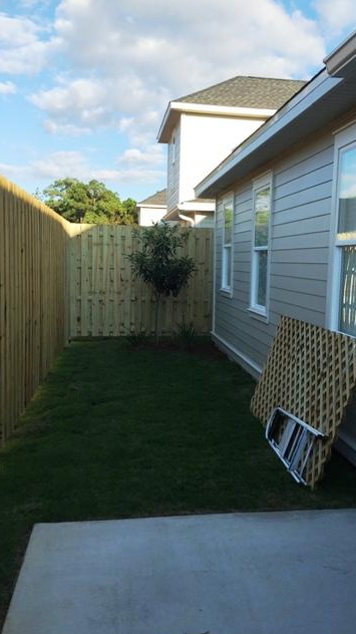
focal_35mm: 32
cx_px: 203
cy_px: 320
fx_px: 538
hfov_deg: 36.6
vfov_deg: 61.0
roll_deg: -1.2
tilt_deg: -5.3
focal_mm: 4.15
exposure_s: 1/842
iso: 32
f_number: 2.2
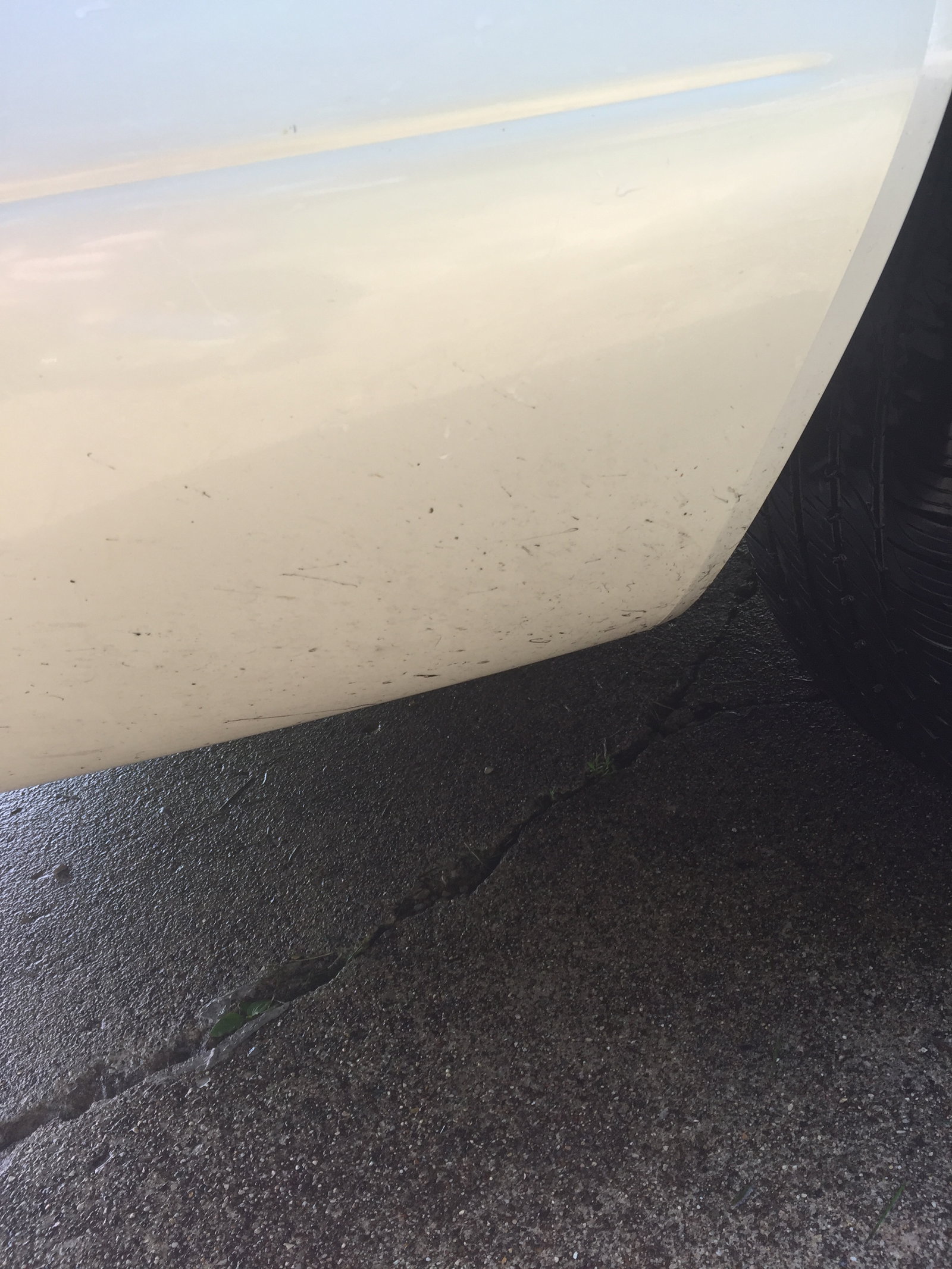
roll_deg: +5.5
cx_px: 476
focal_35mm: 29
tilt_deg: -21.9
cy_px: 634
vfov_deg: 61.7
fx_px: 1063
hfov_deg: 48.2
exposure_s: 1/247
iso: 32
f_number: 2.2
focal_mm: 4.15
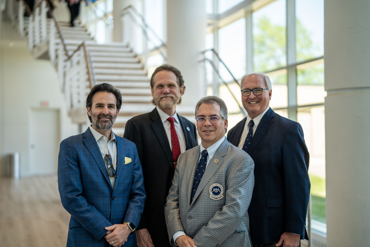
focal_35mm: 50
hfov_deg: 39.6
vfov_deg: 27.0
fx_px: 514
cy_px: 124
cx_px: 185
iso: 100
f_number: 1.2
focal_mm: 50
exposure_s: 1/800
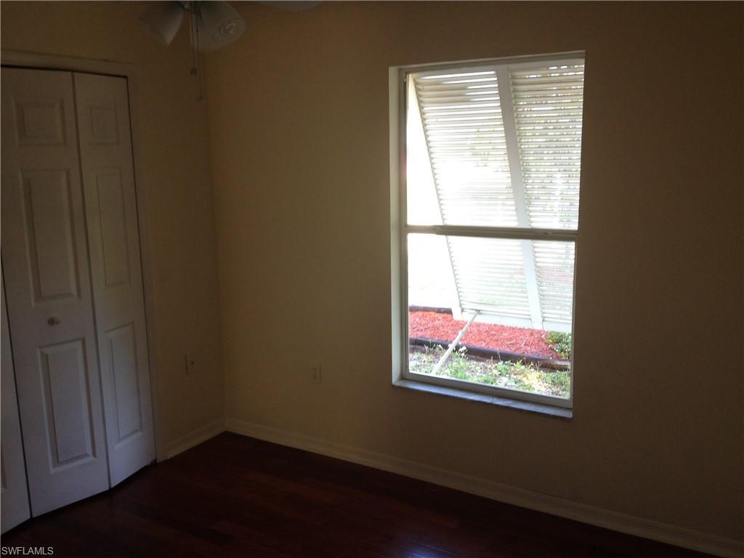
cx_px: 372
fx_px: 752
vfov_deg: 40.7
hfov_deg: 52.6
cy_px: 279
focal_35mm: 35
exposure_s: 1/30
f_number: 2.4
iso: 50
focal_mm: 4.28
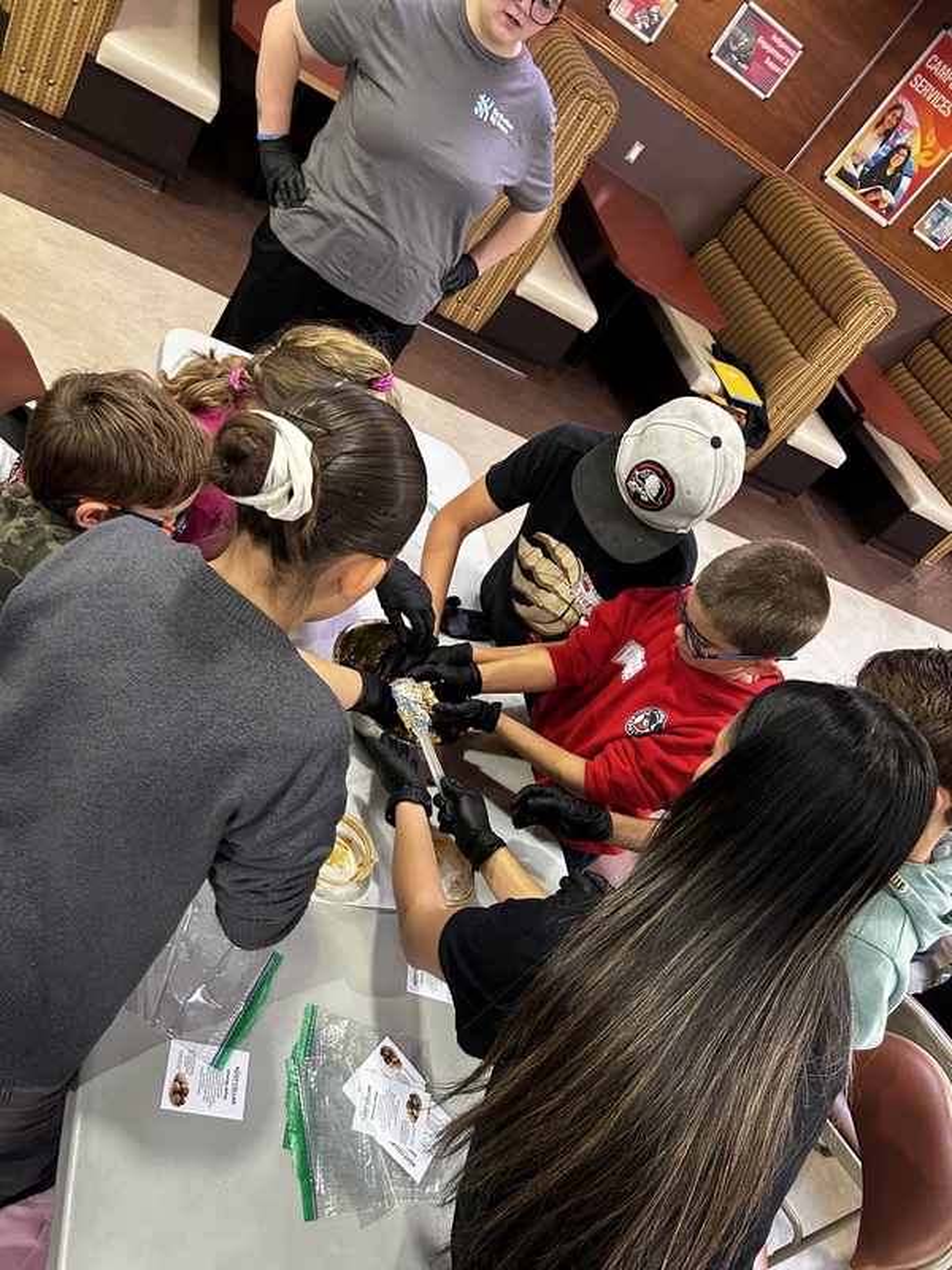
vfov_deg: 67.3
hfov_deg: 53.1
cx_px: 476
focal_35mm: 26
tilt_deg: -34.0
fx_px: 953
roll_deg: -41.0
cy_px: 635
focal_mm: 5.7
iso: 250
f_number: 1.5
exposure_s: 1/60
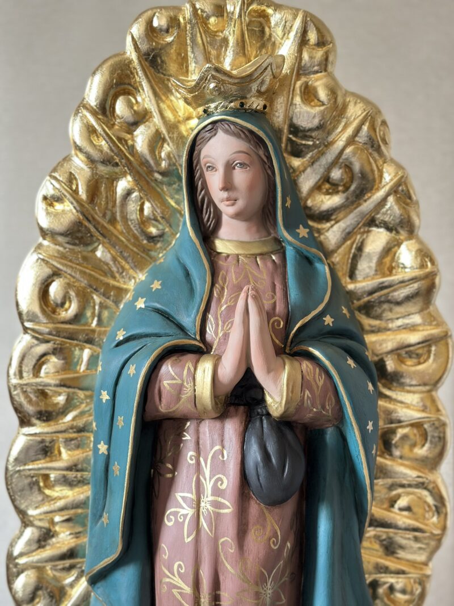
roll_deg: -1.7
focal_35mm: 48
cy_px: 303
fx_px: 840
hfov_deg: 30.3
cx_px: 227
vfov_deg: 39.7
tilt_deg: -2.4
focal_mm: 6.86
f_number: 1.78
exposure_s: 1/60
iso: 250
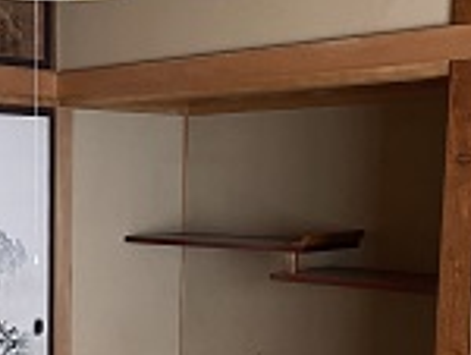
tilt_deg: -6.5
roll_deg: -0.6
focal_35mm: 70
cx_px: 19
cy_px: 287
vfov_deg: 20.8
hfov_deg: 26.5
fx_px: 954
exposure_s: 1/60
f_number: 1.6
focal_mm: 4.2
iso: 500
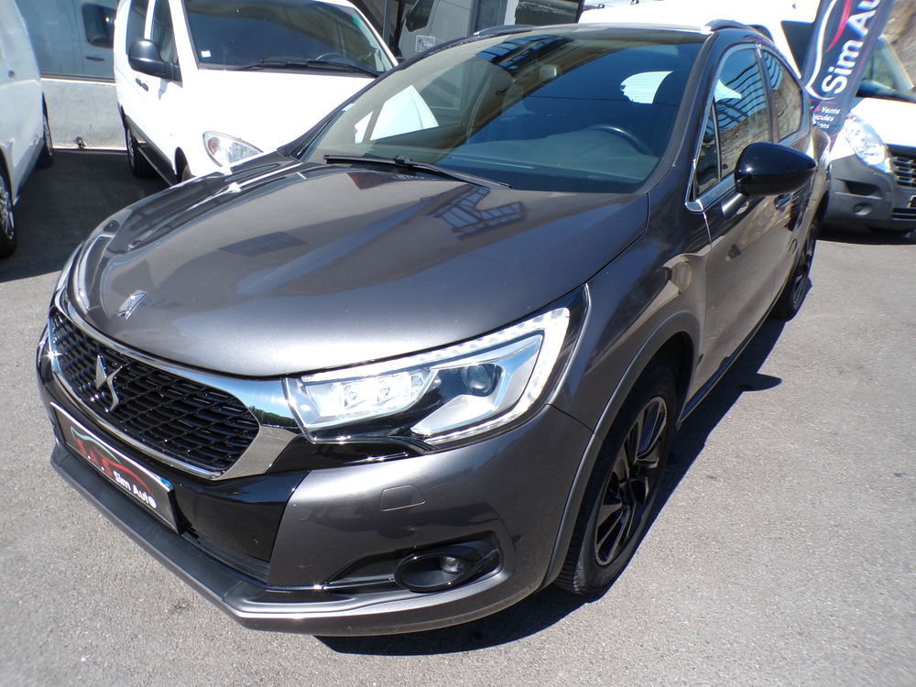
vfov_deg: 56.8
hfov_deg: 71.6
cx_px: 458
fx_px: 635
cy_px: 344
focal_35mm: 24
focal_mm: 4.3
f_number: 4.4
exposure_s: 1/420
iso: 100
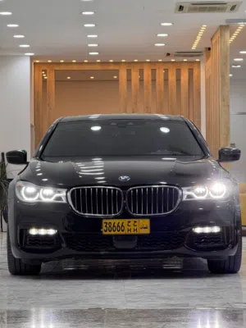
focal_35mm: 120
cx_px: 123
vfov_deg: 16.4
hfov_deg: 12.3
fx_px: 1137
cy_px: 164
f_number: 2.8
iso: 80
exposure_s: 1/100
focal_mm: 15.66
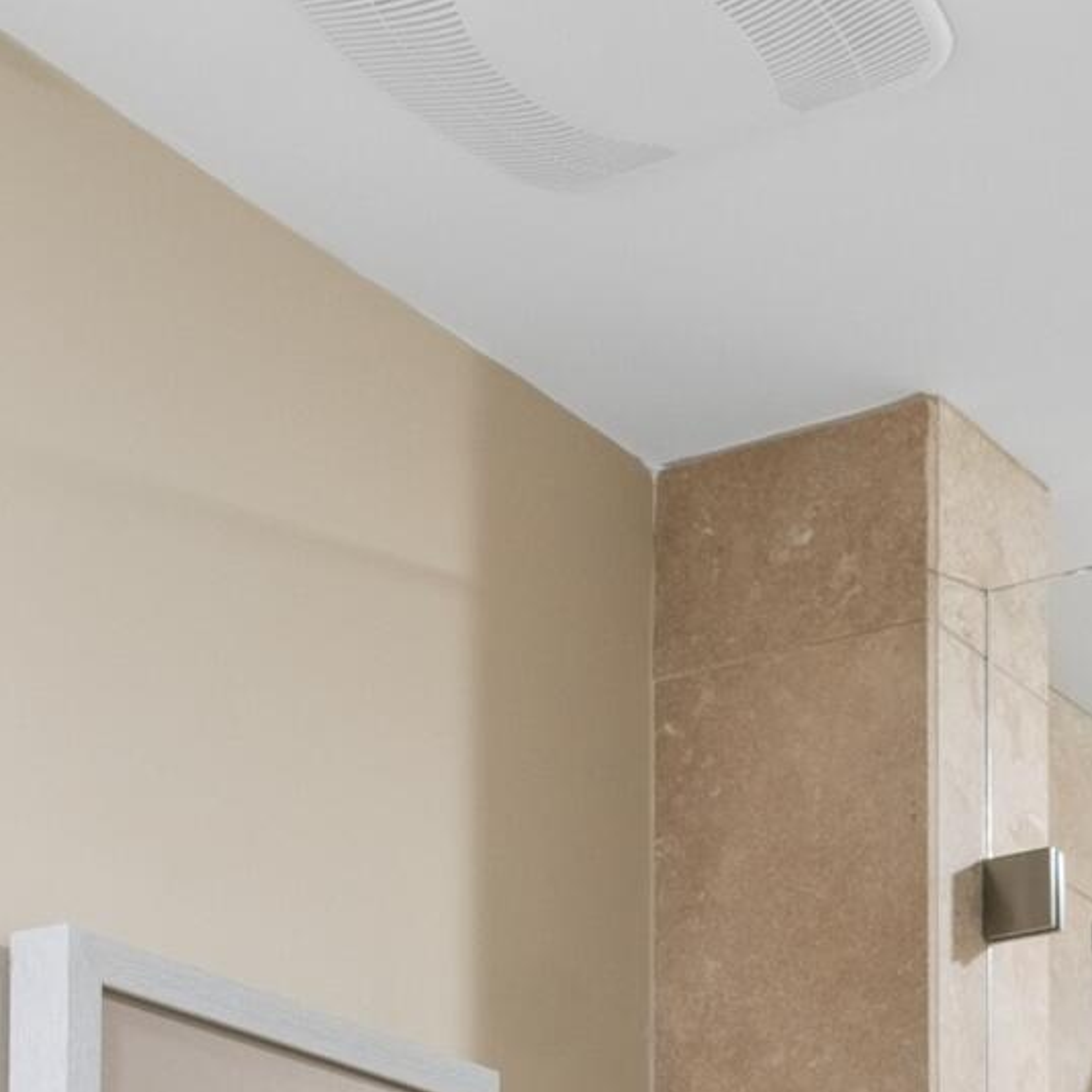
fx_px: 3069
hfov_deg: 19.6
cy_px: 2008
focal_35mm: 86
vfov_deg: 16.6
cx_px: 1102
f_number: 9
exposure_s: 1/3.33
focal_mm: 12
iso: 200
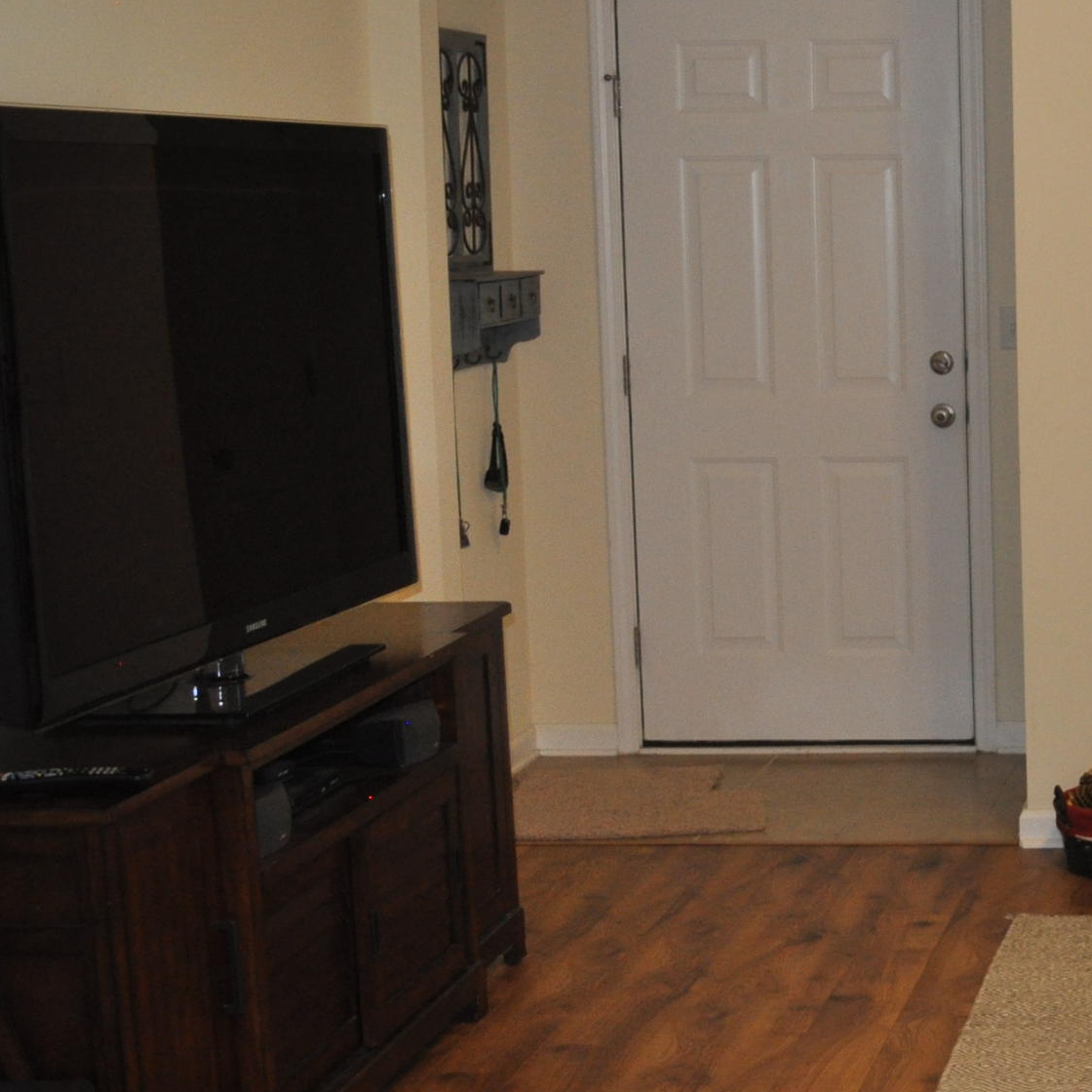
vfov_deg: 23.1
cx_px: 1345
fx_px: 2677
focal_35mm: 75
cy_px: 565
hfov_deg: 21.3
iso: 800
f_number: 3.8
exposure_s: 1/100
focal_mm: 22
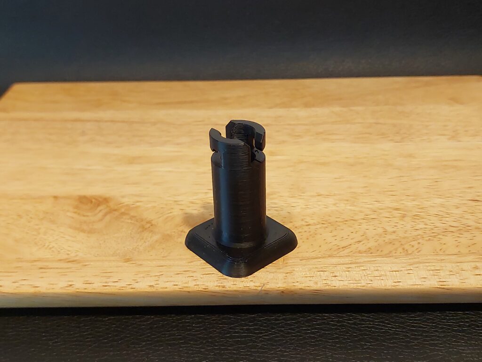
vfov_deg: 54.9
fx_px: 348
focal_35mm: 25
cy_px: 181
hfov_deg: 69.4
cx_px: 241
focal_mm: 5.23
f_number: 1.8
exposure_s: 1/50
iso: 304
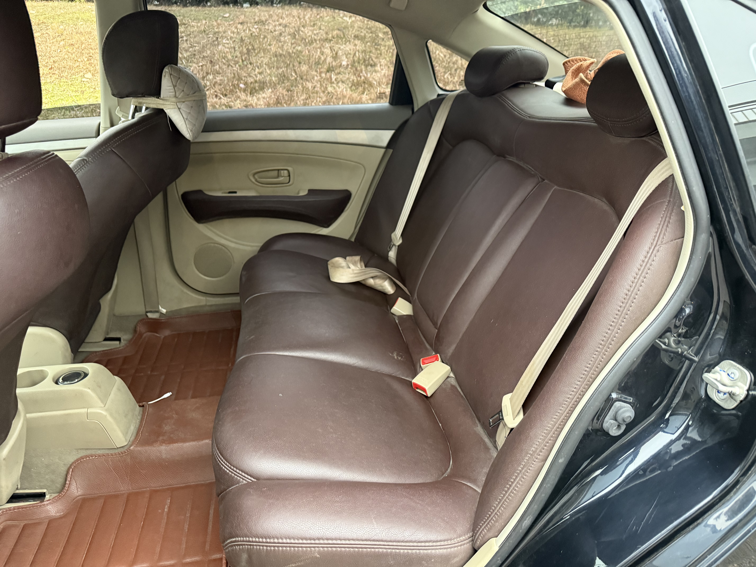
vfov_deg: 56.8
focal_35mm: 24
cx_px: 378
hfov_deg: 71.6
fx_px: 524
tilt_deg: -23.1
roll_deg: -1.3
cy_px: 284
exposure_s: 1/56
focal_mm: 6.76
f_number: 1.78
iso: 800
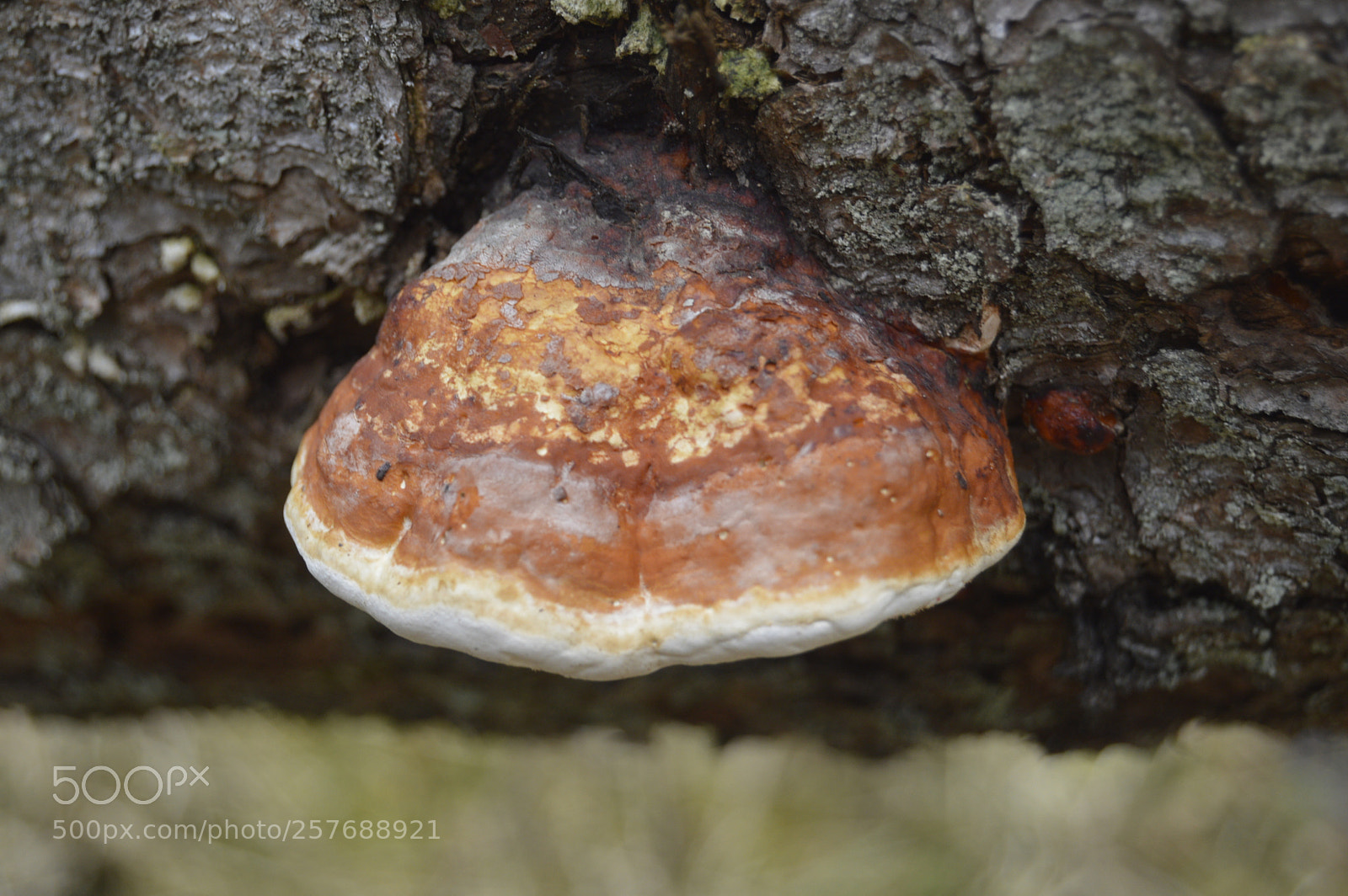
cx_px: 674
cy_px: 448
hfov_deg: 24.6
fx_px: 3087
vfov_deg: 16.5
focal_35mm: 82
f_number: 5.6
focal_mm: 55
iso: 400
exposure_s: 1/125
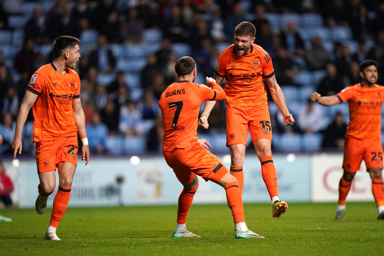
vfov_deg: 3.4
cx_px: 192
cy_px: 128
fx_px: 4266
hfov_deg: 5.2
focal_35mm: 400
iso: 3200
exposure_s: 1/1000
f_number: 2.8
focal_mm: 400
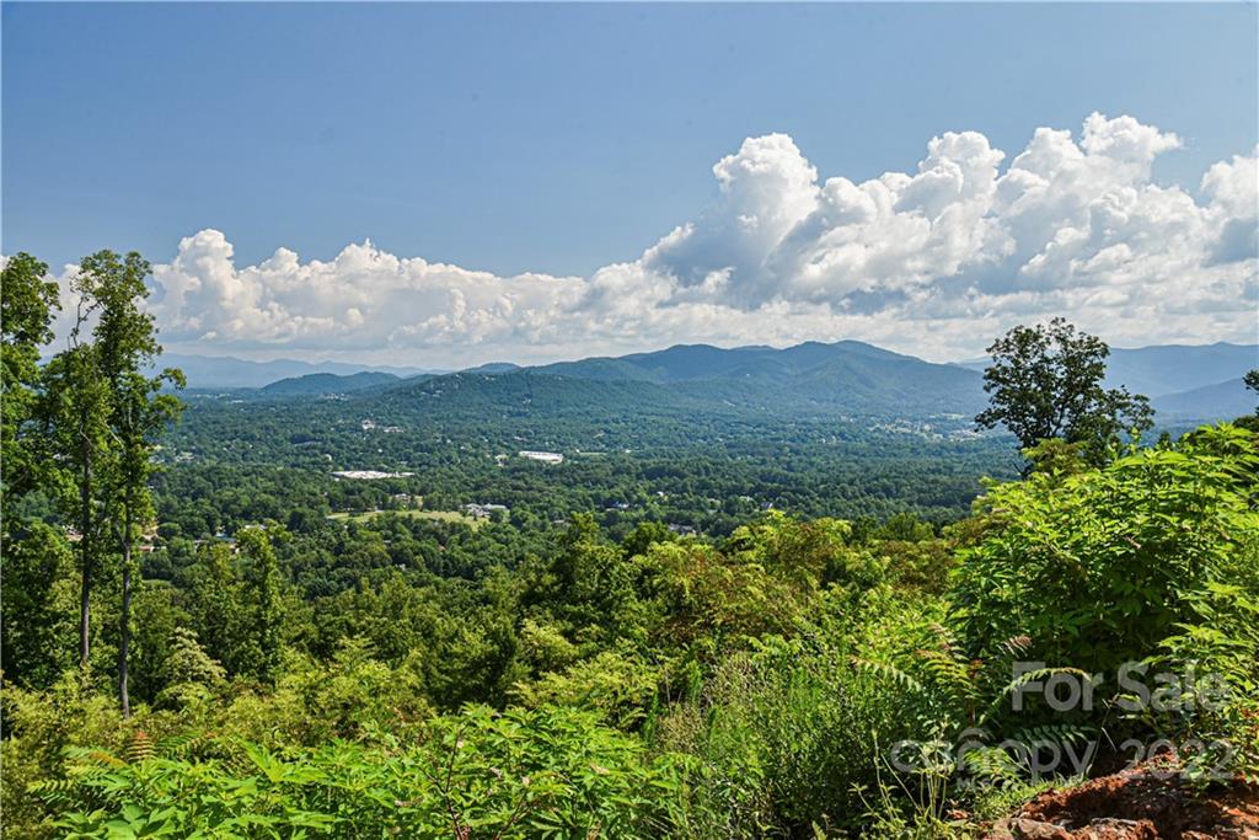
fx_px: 1049
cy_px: 420
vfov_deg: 43.6
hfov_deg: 61.9
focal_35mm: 30
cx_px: 630
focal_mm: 30
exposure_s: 1/400
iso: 800
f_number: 10
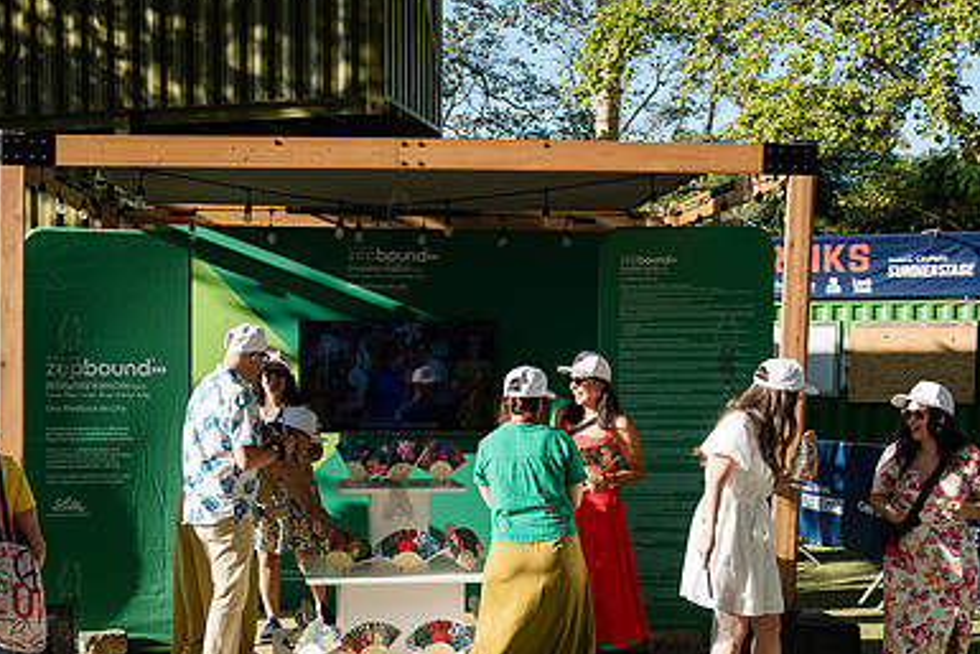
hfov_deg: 36.6
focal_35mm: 54
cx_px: 361
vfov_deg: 24.8
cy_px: 479
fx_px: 1470
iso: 500
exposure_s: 1/1250
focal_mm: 32
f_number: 3.5
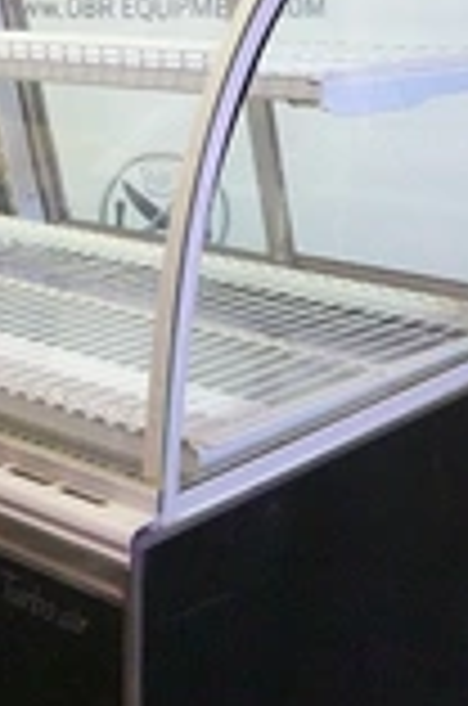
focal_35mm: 74
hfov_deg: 18.2
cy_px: 292
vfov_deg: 27.4
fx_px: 1449
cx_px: 122
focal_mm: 10.83
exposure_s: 1/15
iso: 3200
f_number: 11
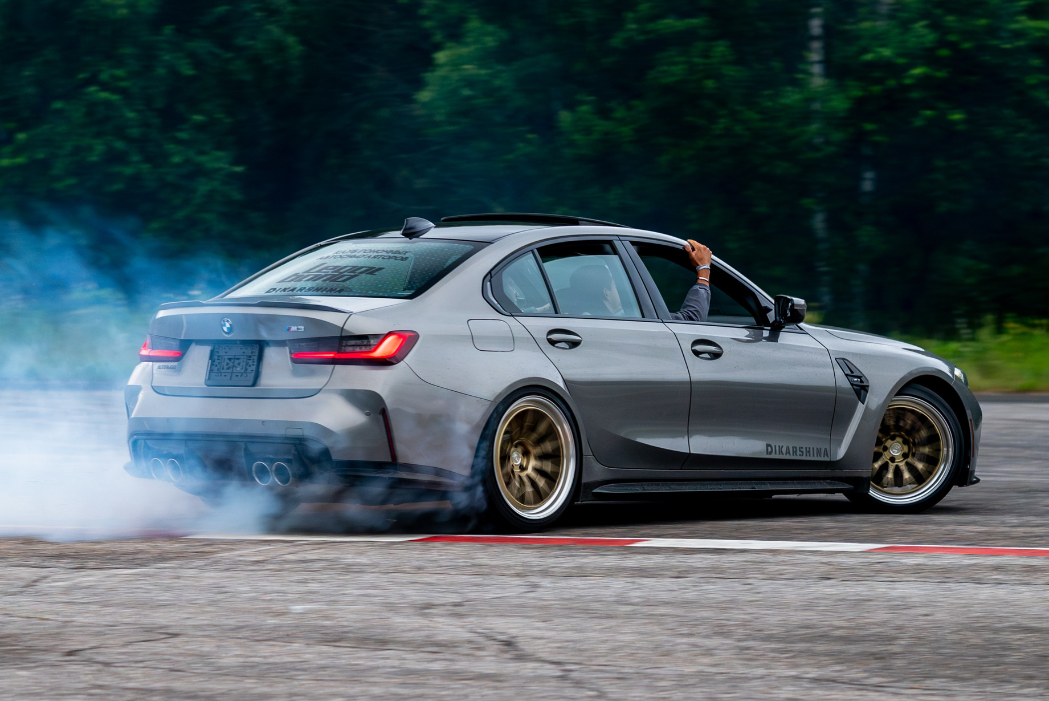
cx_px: 275
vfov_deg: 7.9
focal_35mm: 175
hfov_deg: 11.7
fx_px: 5101
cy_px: 392
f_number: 3.5
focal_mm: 85
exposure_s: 1/250
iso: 640
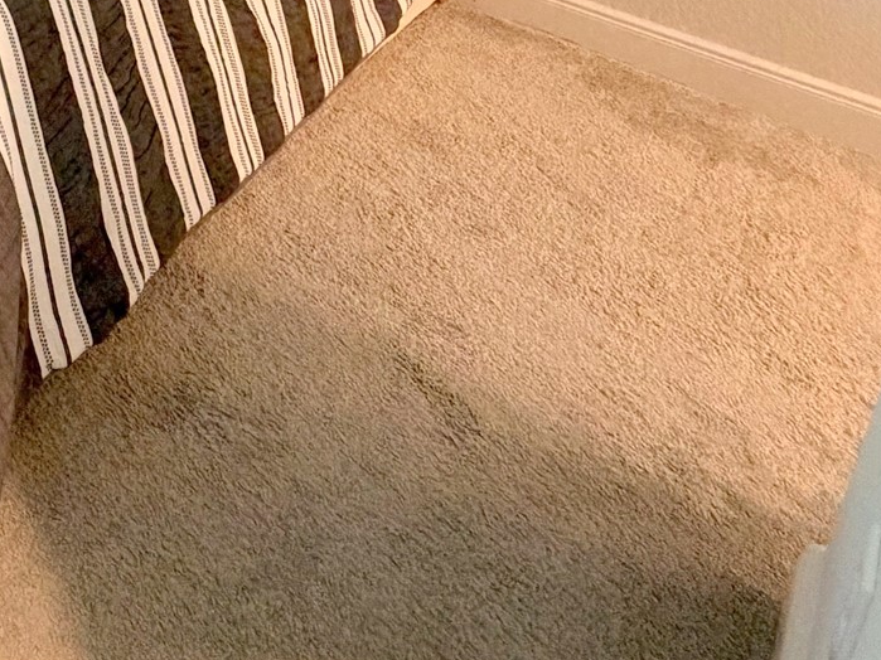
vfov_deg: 26.6
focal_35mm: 41
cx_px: -212
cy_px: -301
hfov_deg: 34.9
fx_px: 1043
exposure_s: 1/60
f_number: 2.2
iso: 400
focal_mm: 2.22
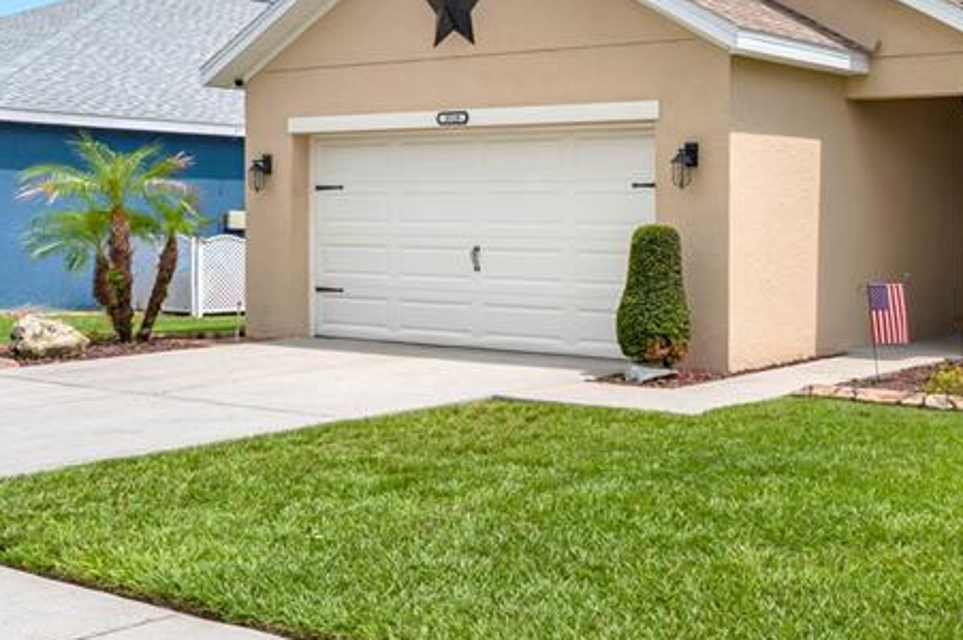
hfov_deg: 36.2
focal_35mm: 51
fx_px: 1367
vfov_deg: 26.3
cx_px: 882
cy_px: 247
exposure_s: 1/60
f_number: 11
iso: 125
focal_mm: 22.5
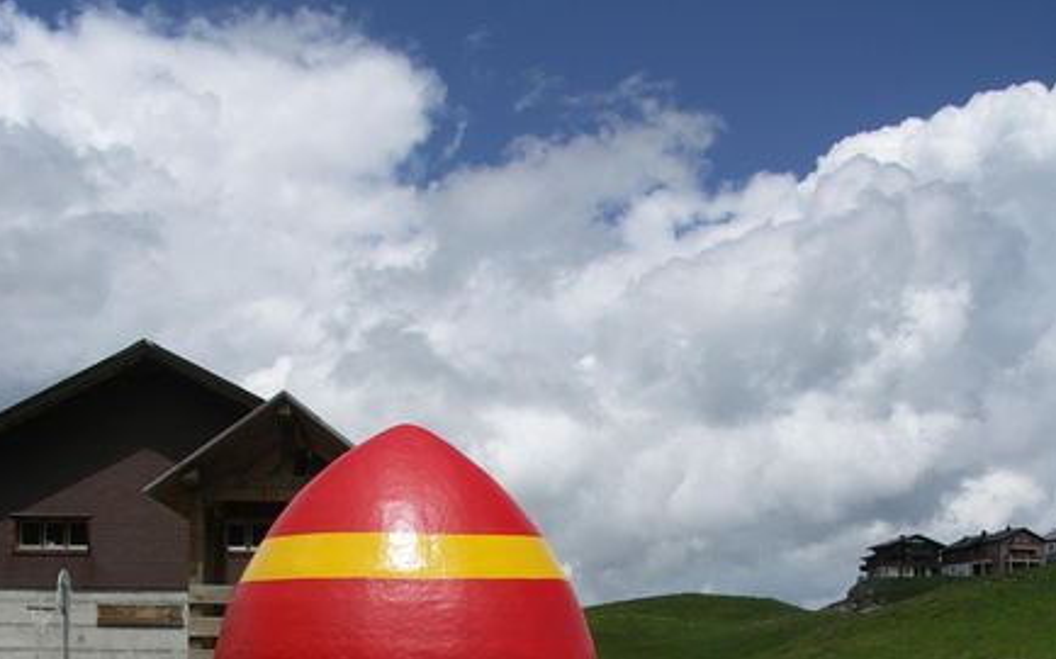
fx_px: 1295
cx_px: 522
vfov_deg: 26.6
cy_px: 700
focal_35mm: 45
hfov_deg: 44.4
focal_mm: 8.2
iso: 50
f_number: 4
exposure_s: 1/1000
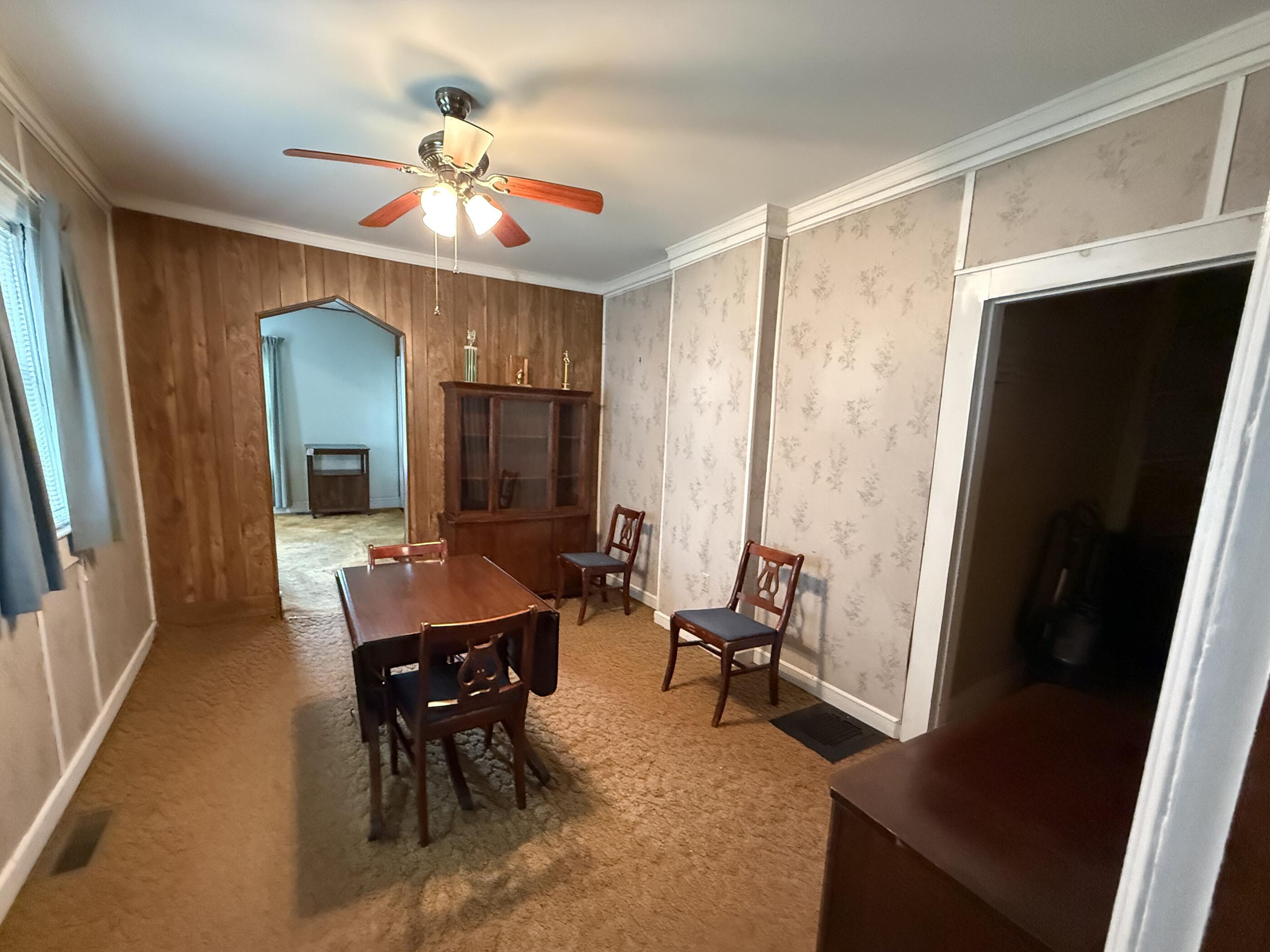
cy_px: 504
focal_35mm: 15
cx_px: 619
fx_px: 550
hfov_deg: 98.2
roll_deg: -3.2
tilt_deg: -8.5
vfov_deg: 81.7
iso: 1000
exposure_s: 1/60
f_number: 2.2
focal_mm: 2.22
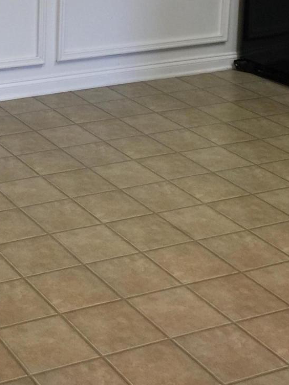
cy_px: -39
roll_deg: -1.2
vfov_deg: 23.2
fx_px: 879
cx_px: -76
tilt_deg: -10.2
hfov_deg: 17.6
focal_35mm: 79
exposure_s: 1/30
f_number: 2.2
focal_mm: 4.15
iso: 40
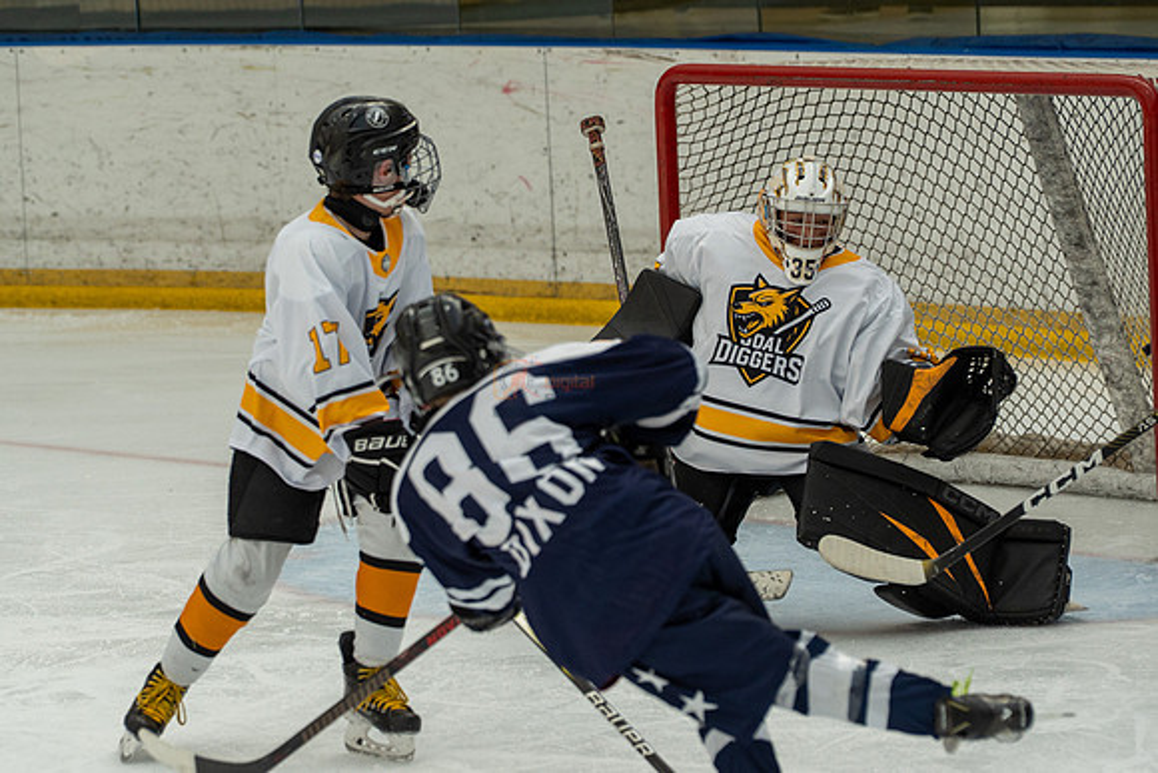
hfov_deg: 10.2
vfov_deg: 6.8
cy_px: 386
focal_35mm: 202
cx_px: 579
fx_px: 6499
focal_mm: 135
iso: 800
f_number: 3.5
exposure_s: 1/1600
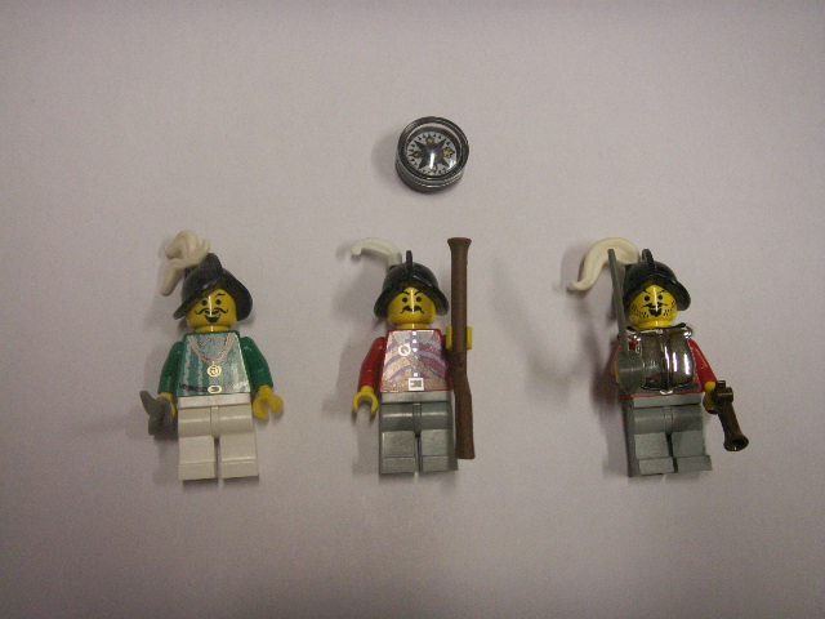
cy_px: 310
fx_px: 882
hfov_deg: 50.1
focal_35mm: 37
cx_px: 412
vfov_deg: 38.7
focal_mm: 7.7
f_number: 3.5
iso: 160
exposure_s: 1/40
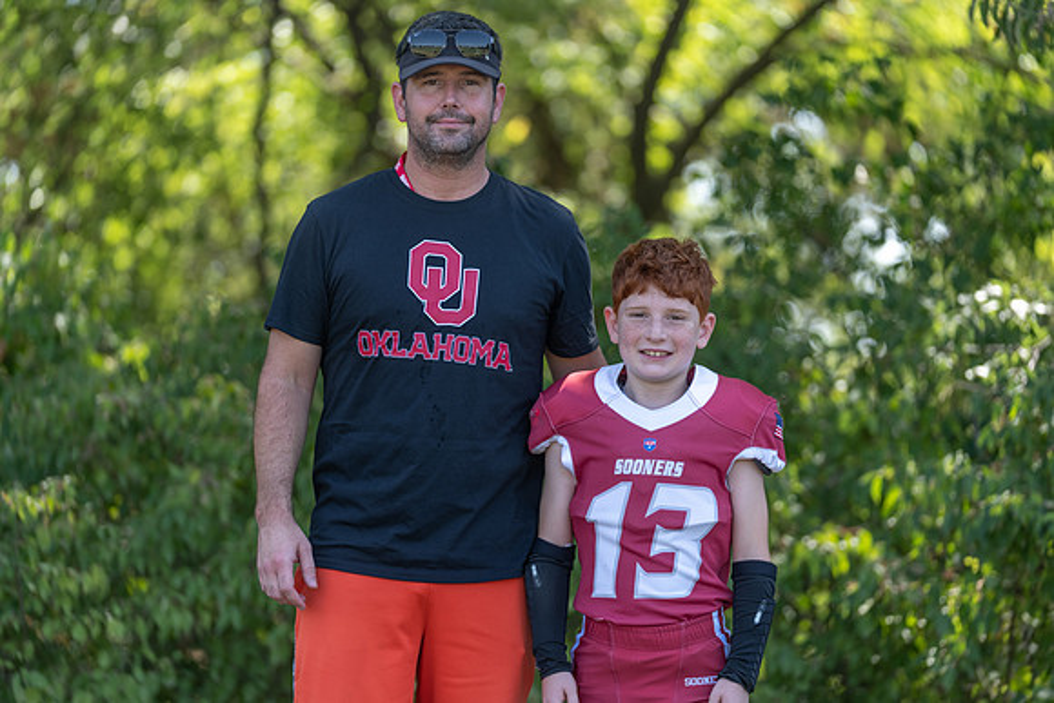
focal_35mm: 134
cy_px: 352
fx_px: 3912
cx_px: 527
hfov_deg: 15.3
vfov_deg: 10.3
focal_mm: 130
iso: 100
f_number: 2.8
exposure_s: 1/400
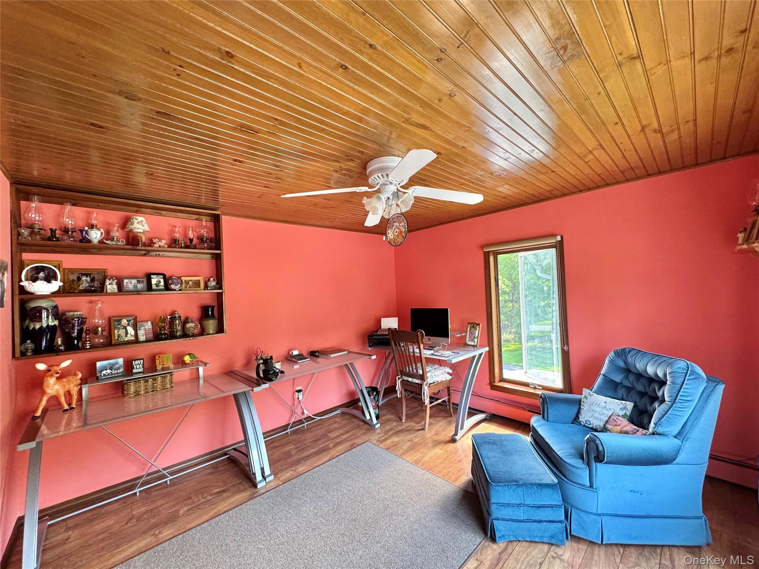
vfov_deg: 85.7
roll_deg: +1.9
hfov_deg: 102.1
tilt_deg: +1.3
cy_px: 284
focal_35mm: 14
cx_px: 380
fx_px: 307
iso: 320
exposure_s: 1/63
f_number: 2.2
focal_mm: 2.22
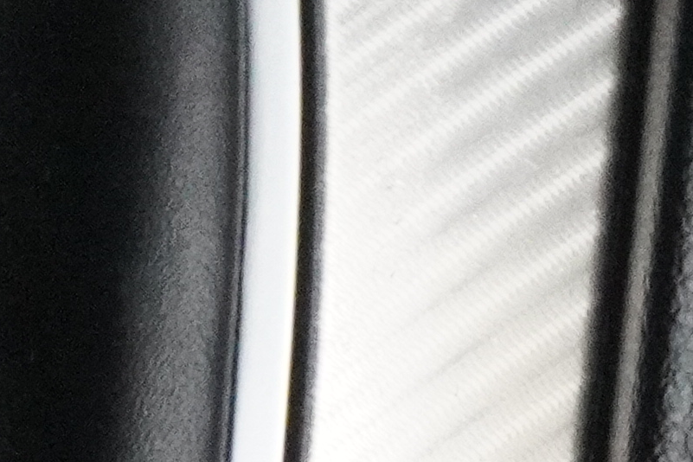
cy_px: -679
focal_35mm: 562
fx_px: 10818
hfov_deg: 3.6
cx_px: -619
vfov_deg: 2.4
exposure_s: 1/80
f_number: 6.3
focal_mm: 50
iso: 6400
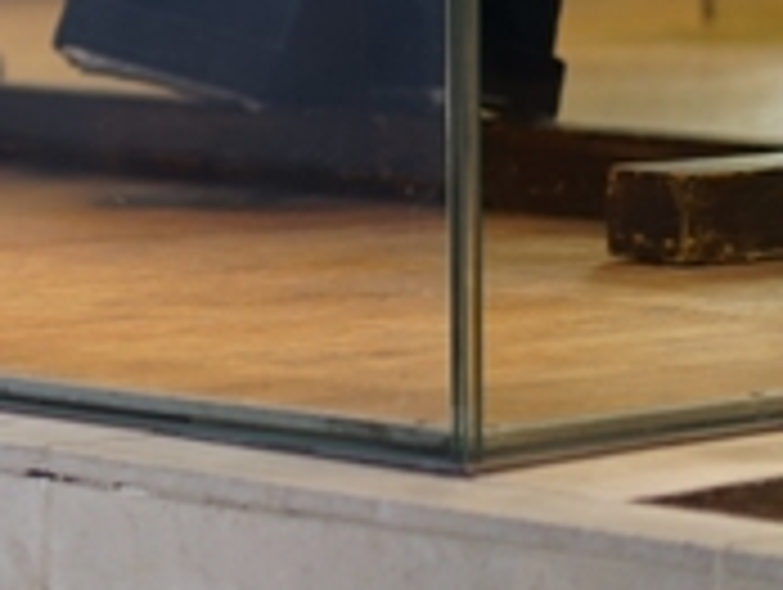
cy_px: -538
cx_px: -837
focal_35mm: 243
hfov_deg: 7.8
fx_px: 5504
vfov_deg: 6.0
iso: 160
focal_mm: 55
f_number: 1.8
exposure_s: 1/60
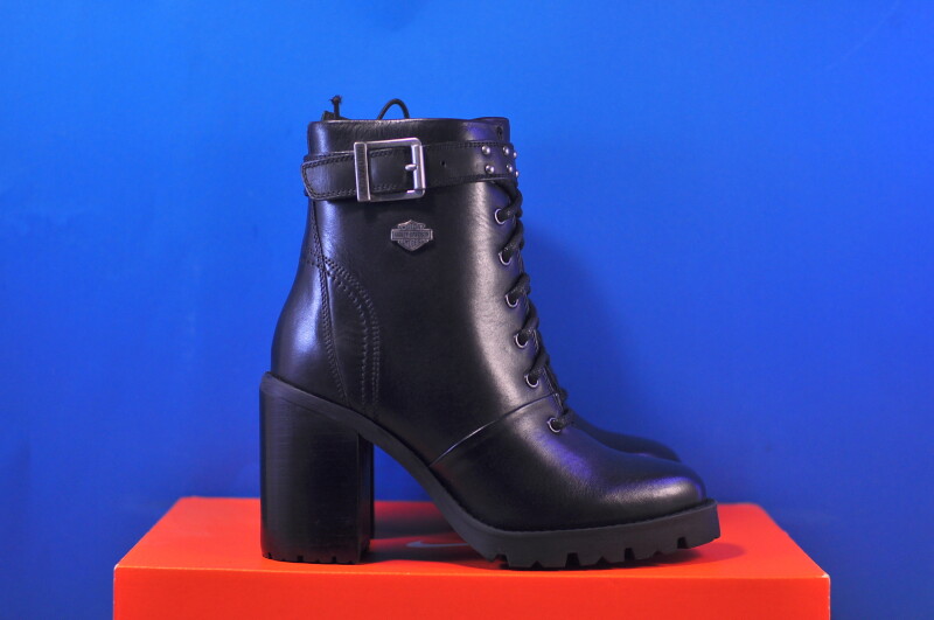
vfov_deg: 18.1
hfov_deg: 27.0
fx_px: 1943
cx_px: 467
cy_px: 310
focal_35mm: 75
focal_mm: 50
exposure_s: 1/320
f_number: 2.5
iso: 250
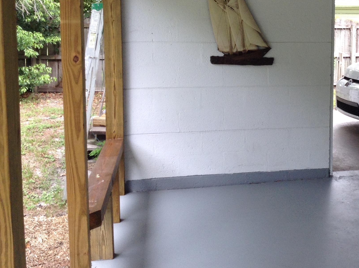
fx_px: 549
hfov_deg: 35.4
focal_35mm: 53
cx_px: 272
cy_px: 75
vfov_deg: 27.2
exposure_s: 1/100
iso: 50
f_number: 2.4
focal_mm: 3.3
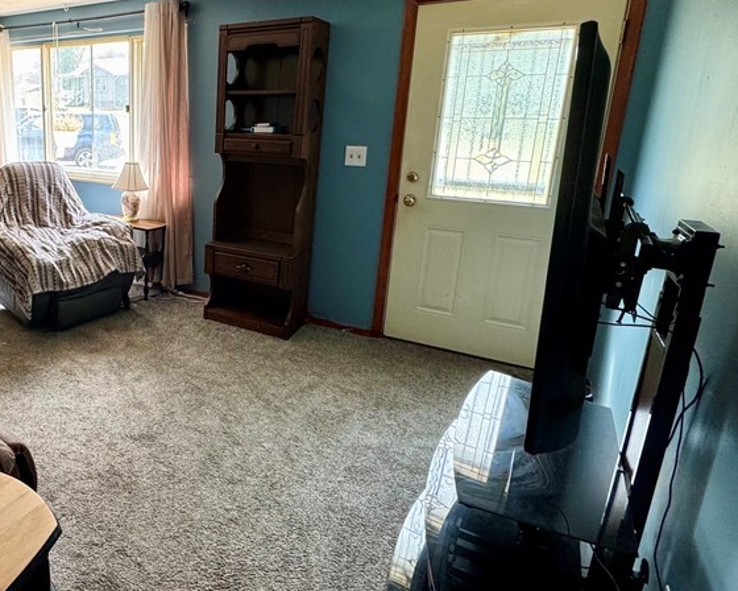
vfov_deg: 56.3
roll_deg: -0.3
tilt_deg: -13.3
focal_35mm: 25
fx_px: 546
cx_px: 138
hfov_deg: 61.9
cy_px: 232
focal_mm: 2.22
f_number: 2.2
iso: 200
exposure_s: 1/99
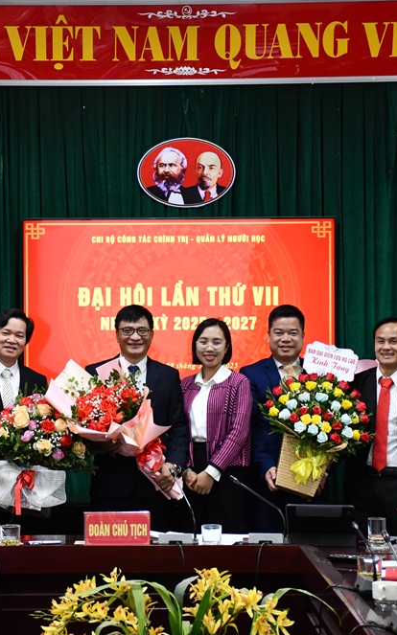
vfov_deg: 20.2
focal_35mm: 103
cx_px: 136
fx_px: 1784
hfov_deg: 12.7
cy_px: 318
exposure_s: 1/125
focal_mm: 45
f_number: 4.5
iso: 2000
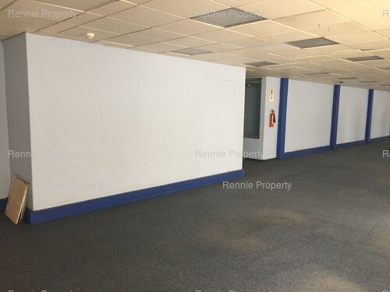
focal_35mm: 29
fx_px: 327
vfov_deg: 48.2
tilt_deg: -7.0
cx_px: 195
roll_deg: -1.8
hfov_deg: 61.7
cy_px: 146
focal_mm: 4.15
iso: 160
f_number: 2.2
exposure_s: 1/33
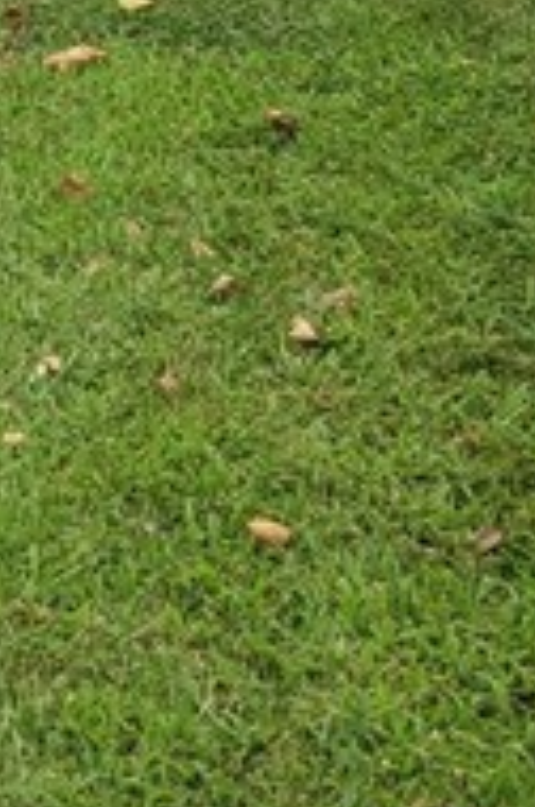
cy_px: -493
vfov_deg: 13.1
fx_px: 3266
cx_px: -688
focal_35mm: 146
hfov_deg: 8.6
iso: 40
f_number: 1.8
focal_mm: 5.4
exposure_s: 1/528
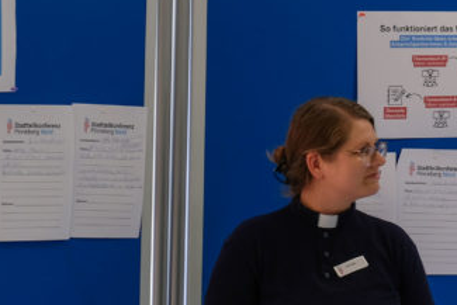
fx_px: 2489
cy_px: 261
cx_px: 536
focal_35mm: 196
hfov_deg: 10.3
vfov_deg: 7.0
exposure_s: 1/60
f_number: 4
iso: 320
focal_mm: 55
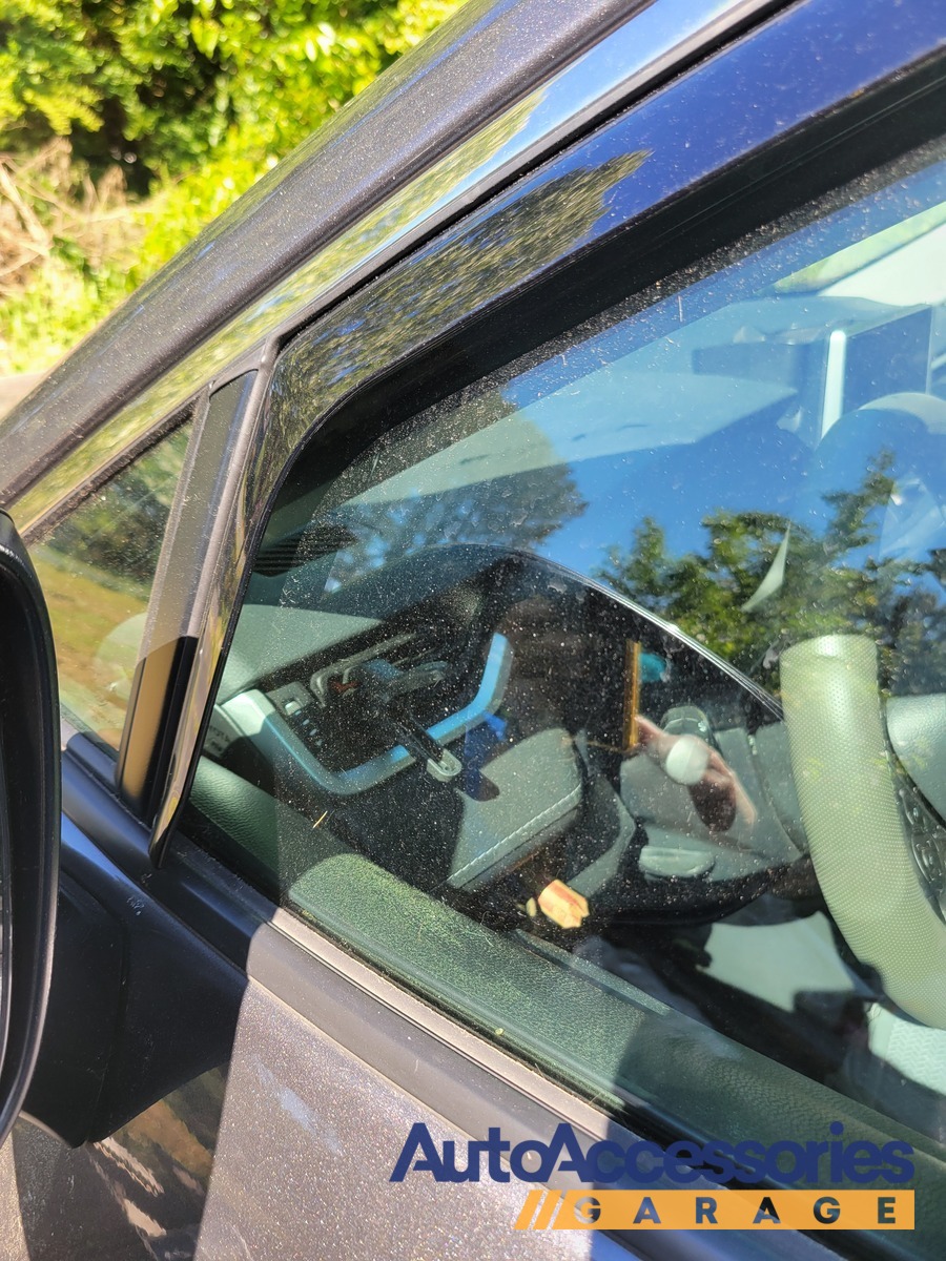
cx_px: 473
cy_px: 630
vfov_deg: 67.3
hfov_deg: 53.1
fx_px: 947
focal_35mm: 26
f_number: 1.8
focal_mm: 5.4
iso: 40
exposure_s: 1/285
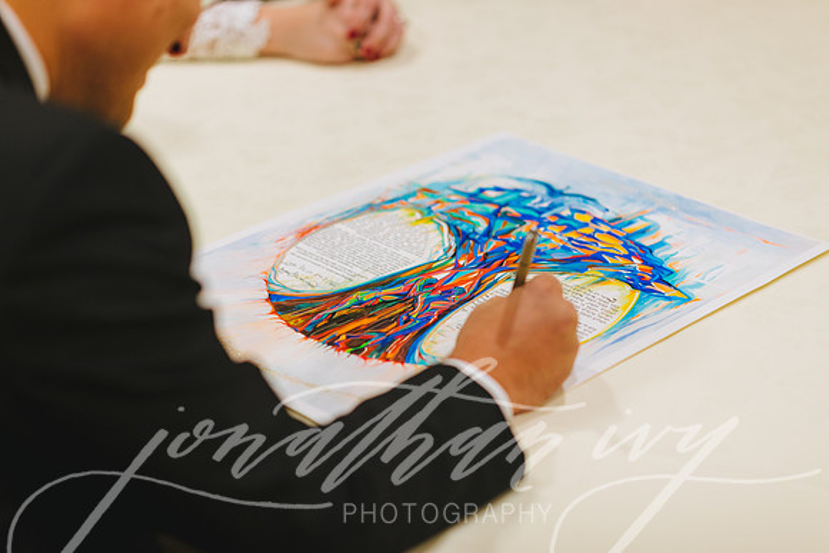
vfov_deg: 16.1
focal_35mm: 85
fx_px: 1961
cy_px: 276
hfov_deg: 23.9
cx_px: 414
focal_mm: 85
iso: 800
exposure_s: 1/200
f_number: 2.2
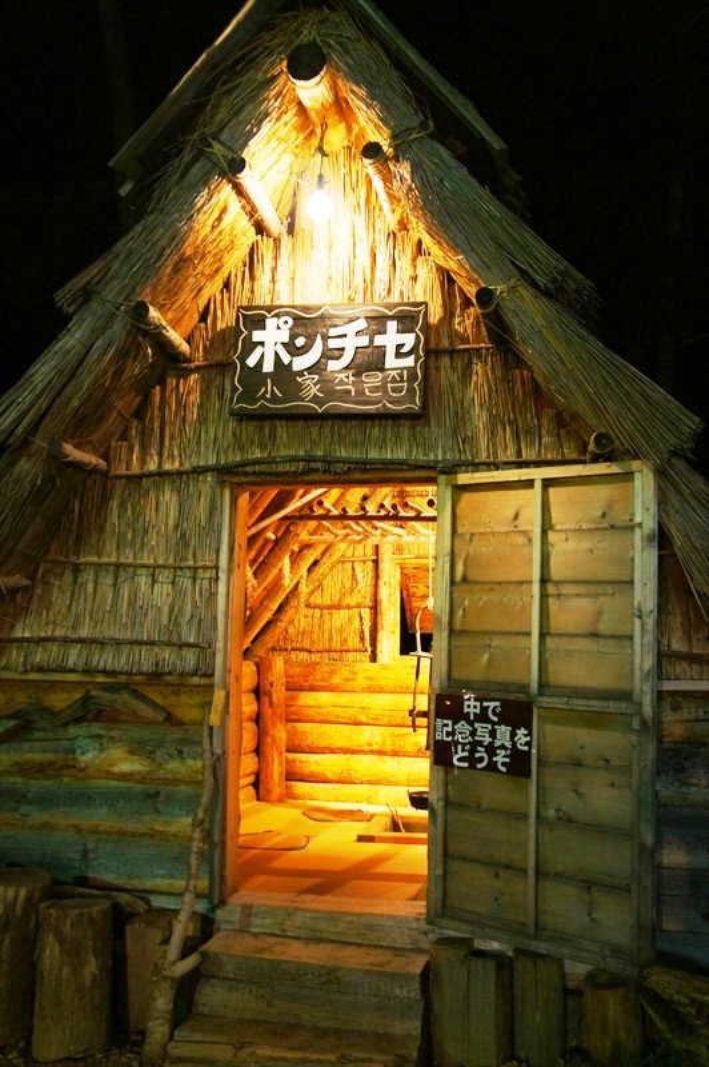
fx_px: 932
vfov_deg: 59.5
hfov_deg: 41.6
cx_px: 354
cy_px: 534
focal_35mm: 32
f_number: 4
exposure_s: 1/40
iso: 1600
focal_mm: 21
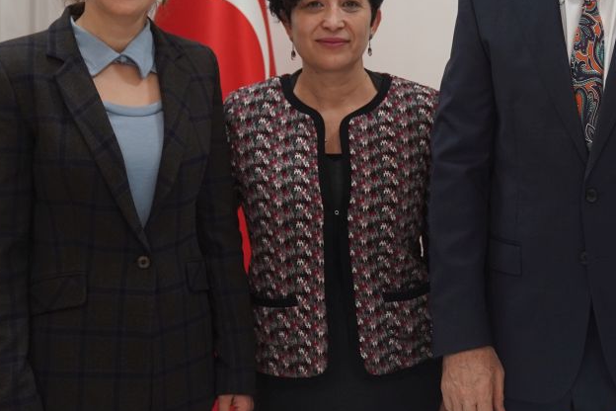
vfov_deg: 15.3
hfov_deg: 22.2
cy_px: 93
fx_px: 1523
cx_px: 583
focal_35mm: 89
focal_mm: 37
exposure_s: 1/100
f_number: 3.2
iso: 800
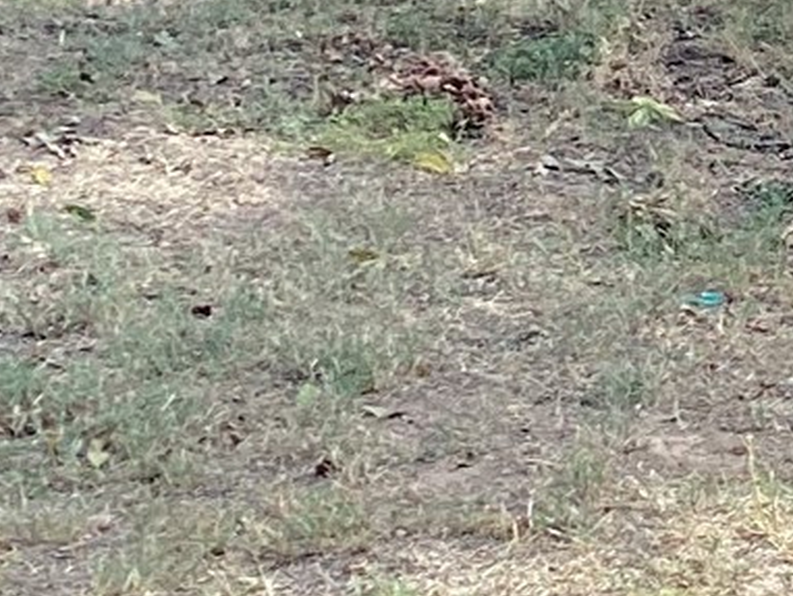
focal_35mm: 166
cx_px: 1293
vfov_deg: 8.7
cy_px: -326
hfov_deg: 11.3
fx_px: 3805
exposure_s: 1/307
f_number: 2.4
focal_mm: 3.3
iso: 25
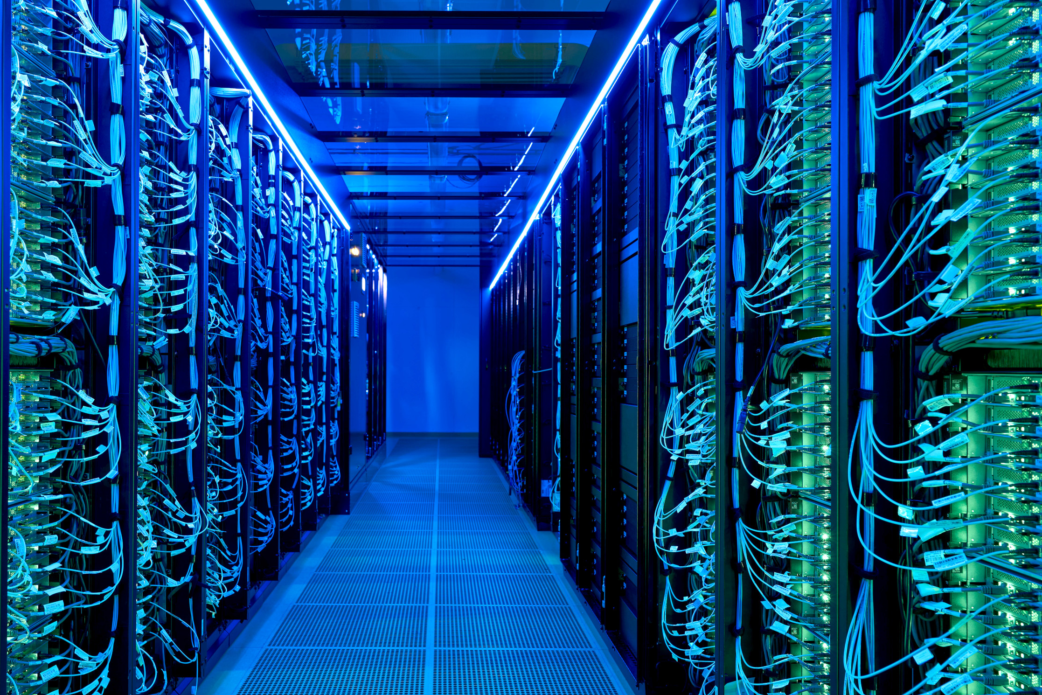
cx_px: 410
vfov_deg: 44.8
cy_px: 406
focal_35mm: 29
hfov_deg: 63.0
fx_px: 839
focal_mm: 20
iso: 50
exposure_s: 30
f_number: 5
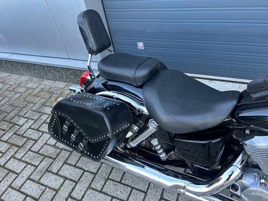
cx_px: 134
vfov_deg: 53.1
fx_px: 201
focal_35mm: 26
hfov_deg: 67.3
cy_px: 100
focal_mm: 5.7
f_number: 1.5
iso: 50
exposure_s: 1/121
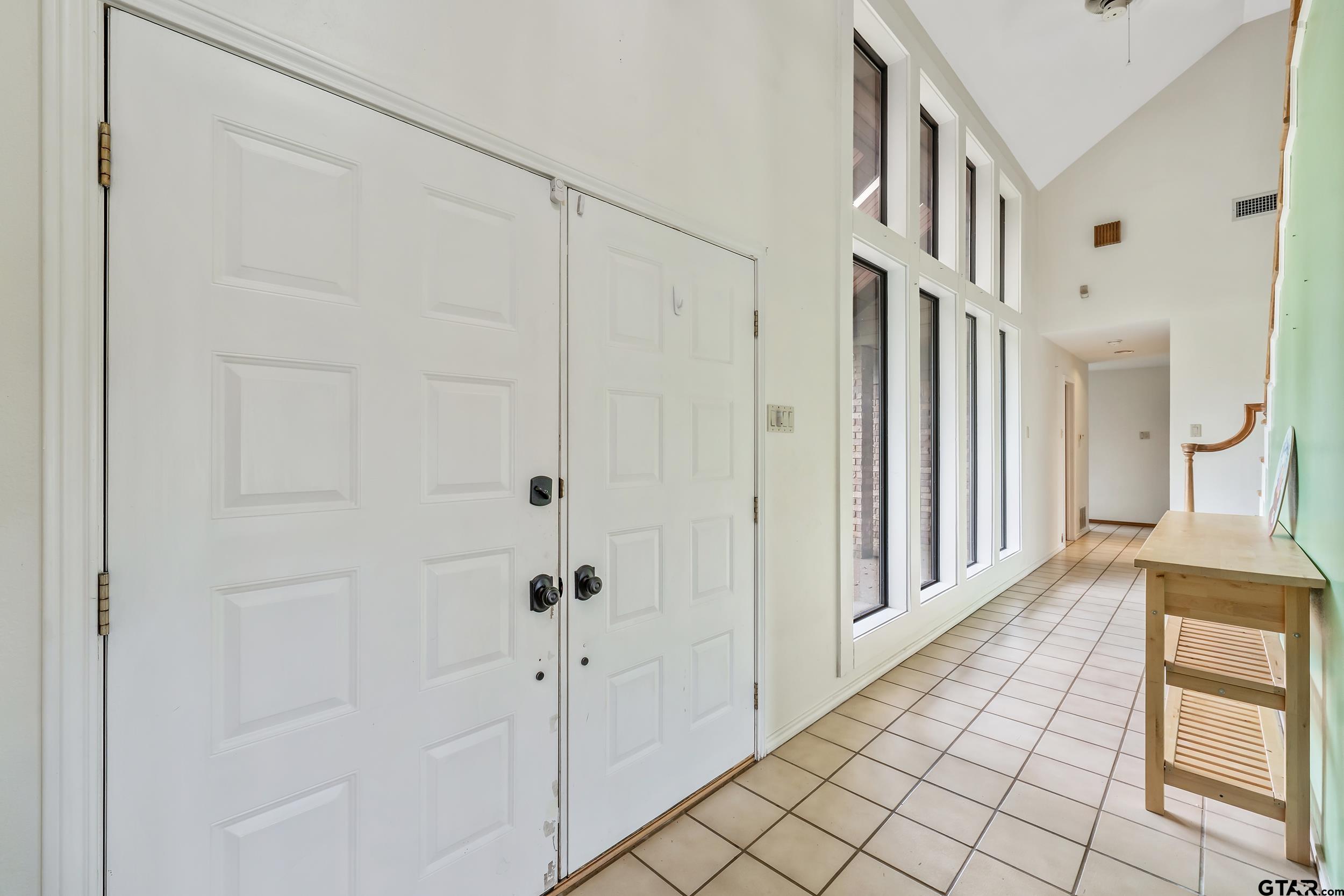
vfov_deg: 77.3
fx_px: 560
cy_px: 448
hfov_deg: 100.4
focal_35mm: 15
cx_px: 672
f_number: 8
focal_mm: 15
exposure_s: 1/20
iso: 800
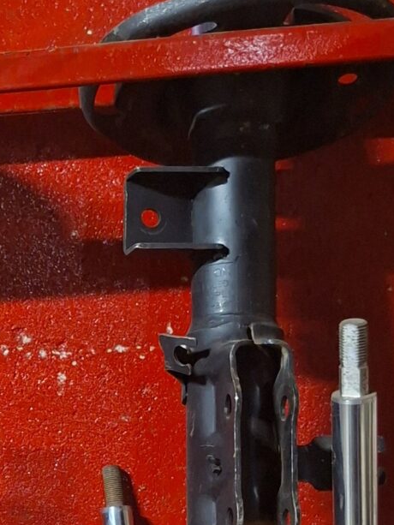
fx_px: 1456
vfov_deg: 20.1
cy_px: 465
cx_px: -164
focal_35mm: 96
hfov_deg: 14.5
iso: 1000
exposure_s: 1/20
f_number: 1.8
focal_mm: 5.54
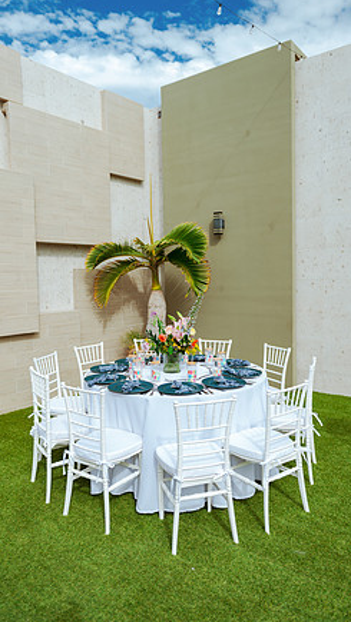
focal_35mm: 26
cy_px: 303
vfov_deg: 71.9
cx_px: 181
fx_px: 430
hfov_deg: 44.4
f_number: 2.8
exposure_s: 1/1250
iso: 100
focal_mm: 24
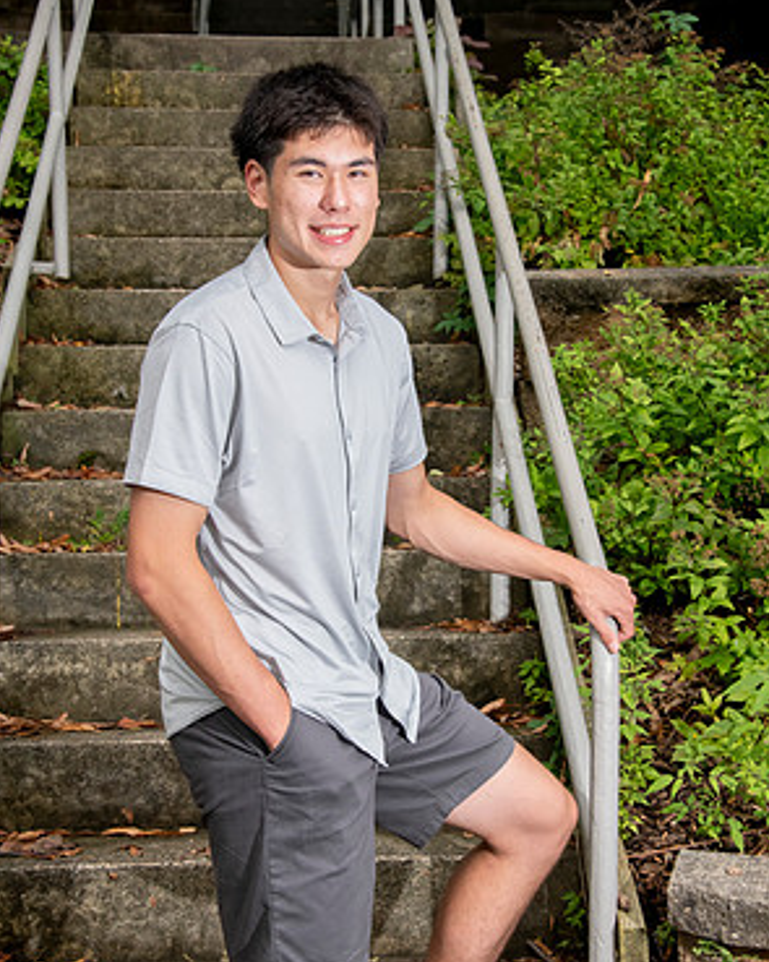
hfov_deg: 21.5
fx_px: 2021
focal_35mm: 71
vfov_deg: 26.8
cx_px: 383
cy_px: 493
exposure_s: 1/160
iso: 2000
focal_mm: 62
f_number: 10
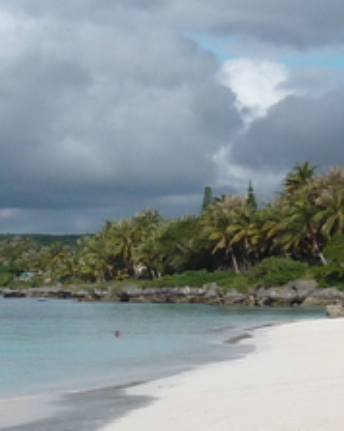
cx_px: -6
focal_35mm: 168
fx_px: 2141
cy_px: 259
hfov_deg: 9.1
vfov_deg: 11.5
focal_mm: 5.3
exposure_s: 1/1300
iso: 80
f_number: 3.5
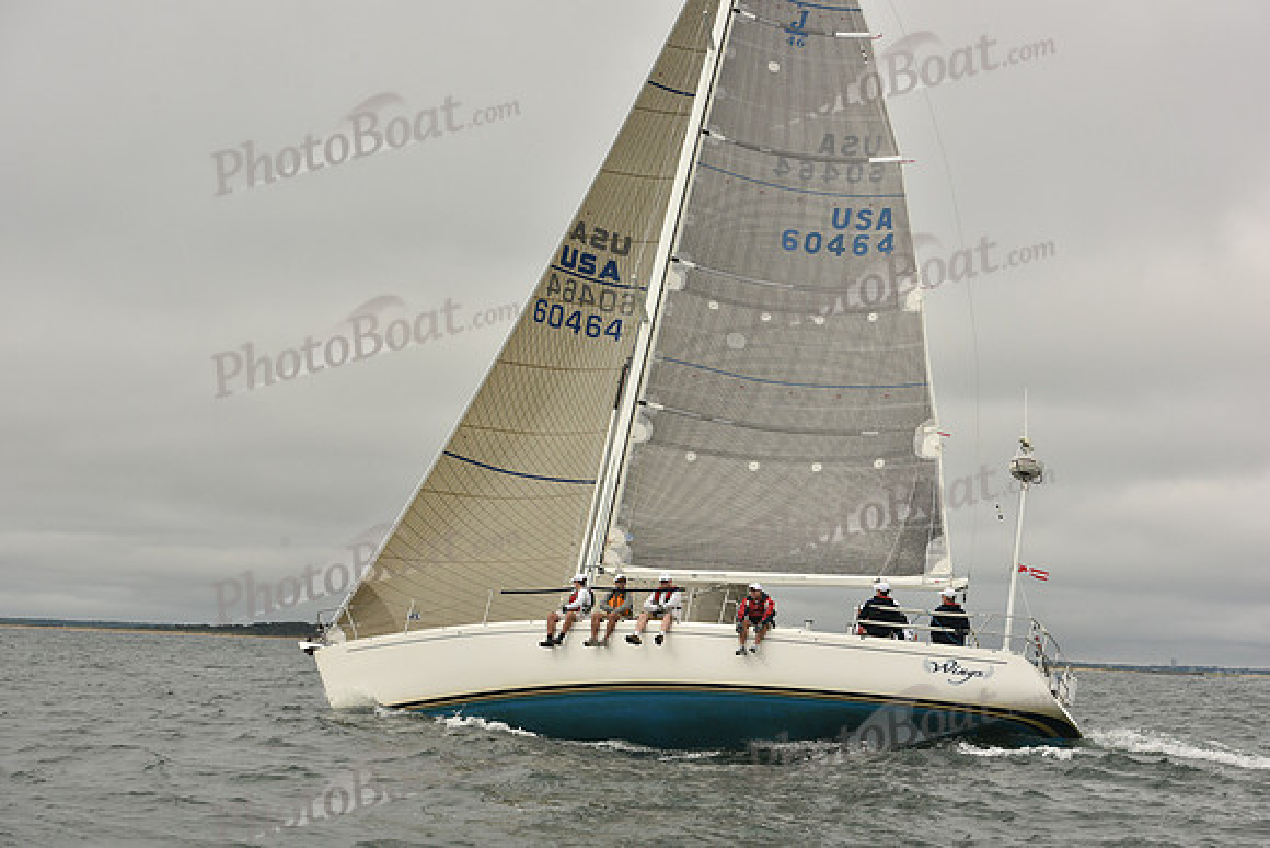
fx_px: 2470
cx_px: 635
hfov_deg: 28.8
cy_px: 424
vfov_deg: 19.5
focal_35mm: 70
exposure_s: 1/800
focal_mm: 70
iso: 320
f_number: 9
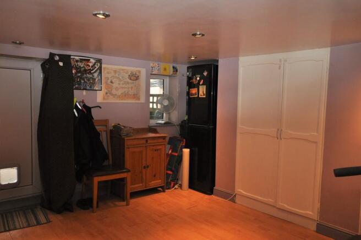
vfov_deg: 43.5
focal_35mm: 30
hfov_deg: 62.0
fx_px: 301
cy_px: 120
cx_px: 180
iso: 800
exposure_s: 1/60
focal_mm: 20
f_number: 5.6
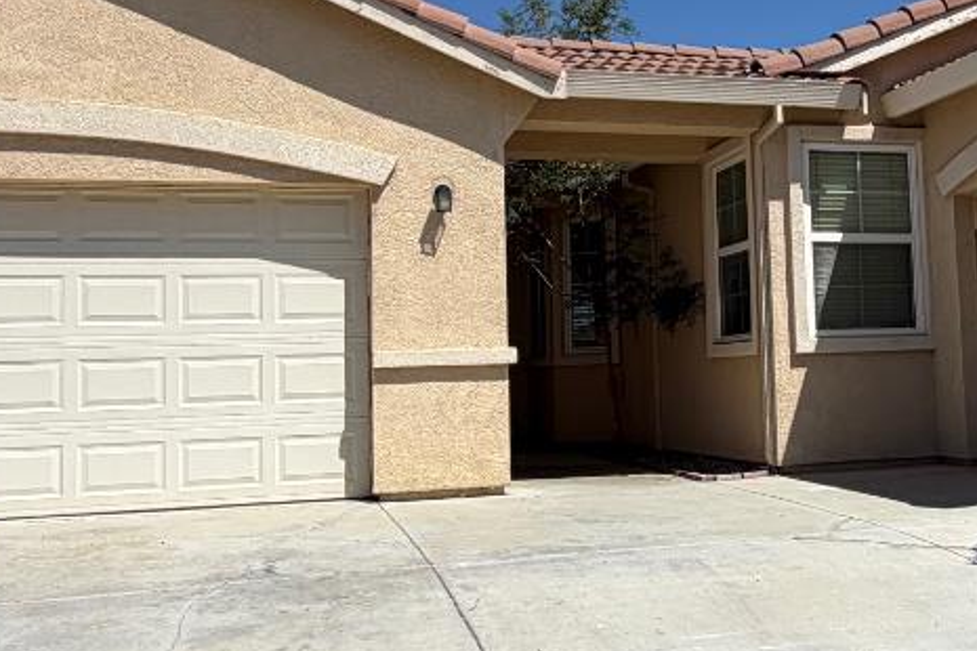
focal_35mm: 47
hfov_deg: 40.9
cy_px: 268
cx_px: 708
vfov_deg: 28.6
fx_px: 1275
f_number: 2.2
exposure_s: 1/1464
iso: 20
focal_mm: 2.22
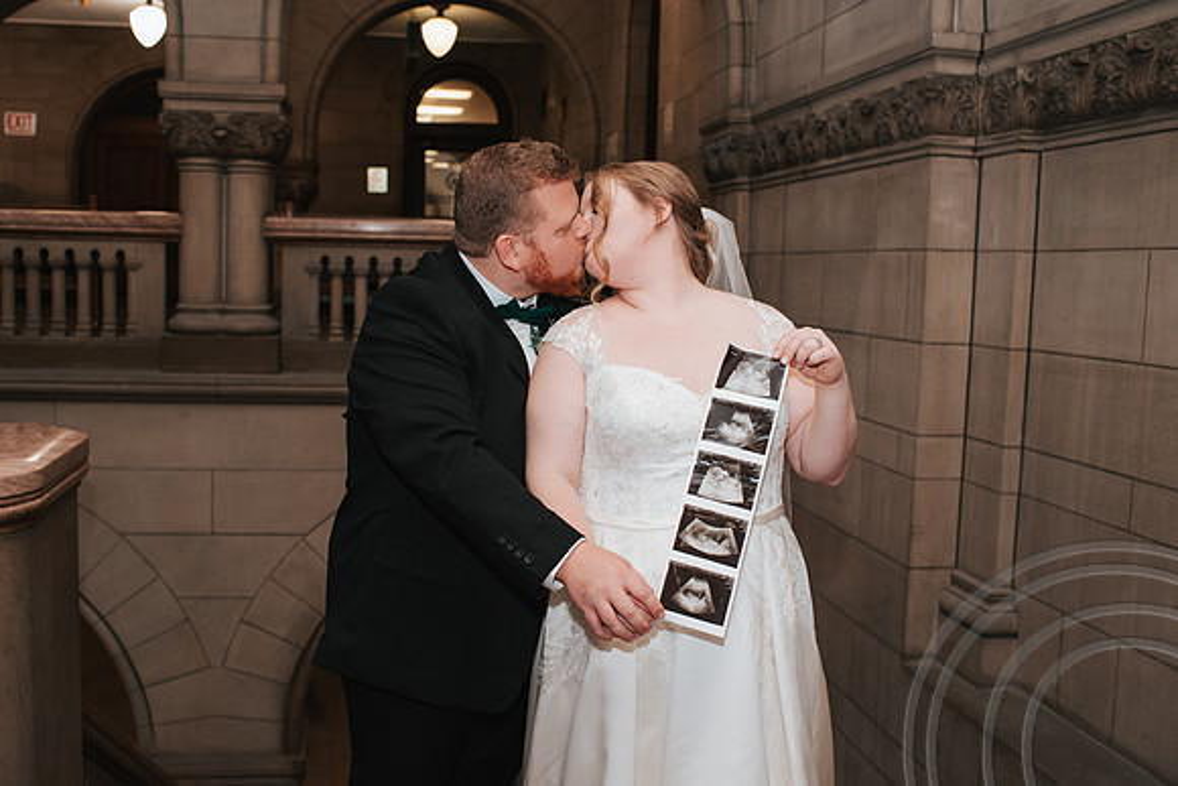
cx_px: 545
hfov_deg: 49.9
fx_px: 1265
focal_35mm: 39
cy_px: 393
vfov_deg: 34.5
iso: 1000
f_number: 3.5
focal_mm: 35
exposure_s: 1/200
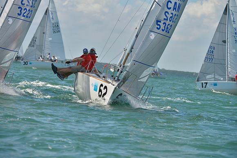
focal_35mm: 220
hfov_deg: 9.4
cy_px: 79
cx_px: 118
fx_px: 1449
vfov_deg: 6.2
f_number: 6.3
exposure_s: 1/1250
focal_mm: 220
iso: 200
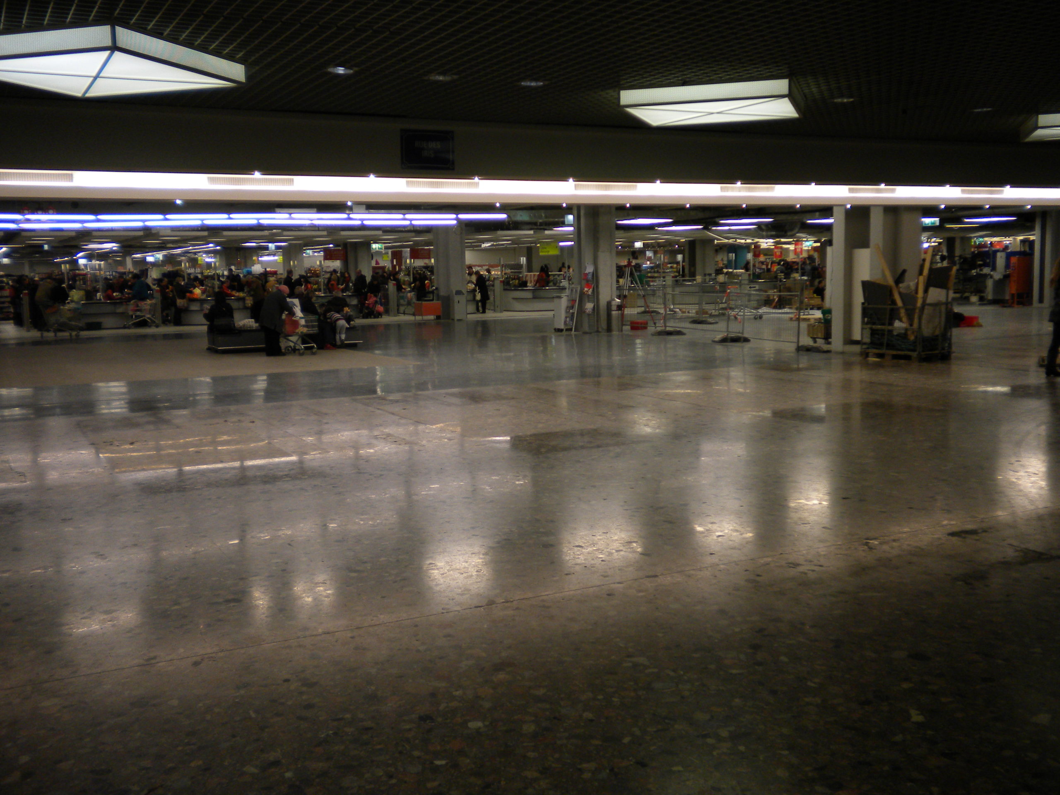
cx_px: 530
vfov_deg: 40.7
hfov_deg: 52.6
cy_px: 398
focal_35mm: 35
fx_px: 1072
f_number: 3.1
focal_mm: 6.3
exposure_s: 1/72
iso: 128
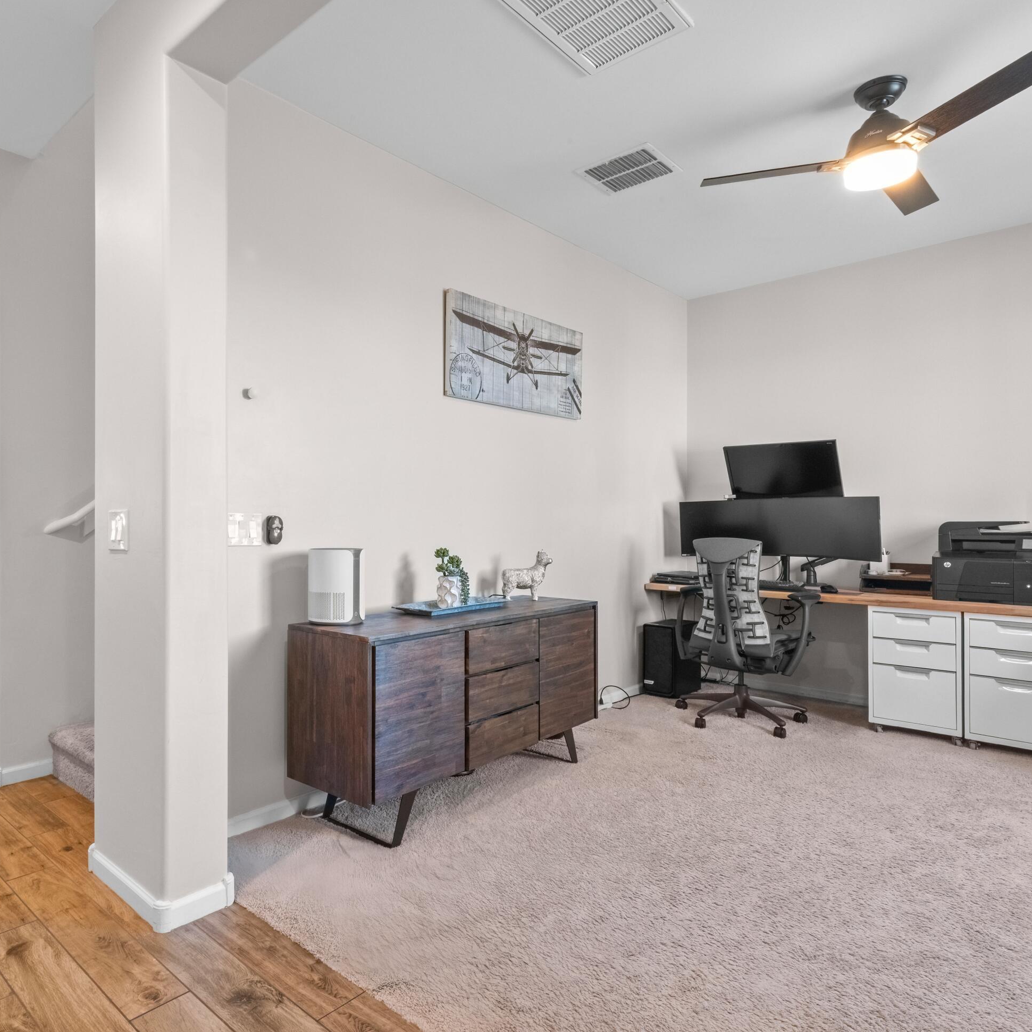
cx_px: 399
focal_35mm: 21
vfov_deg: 72.1
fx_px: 708
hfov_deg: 71.2
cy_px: 502
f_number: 22
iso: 800
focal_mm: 16
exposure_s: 1.3
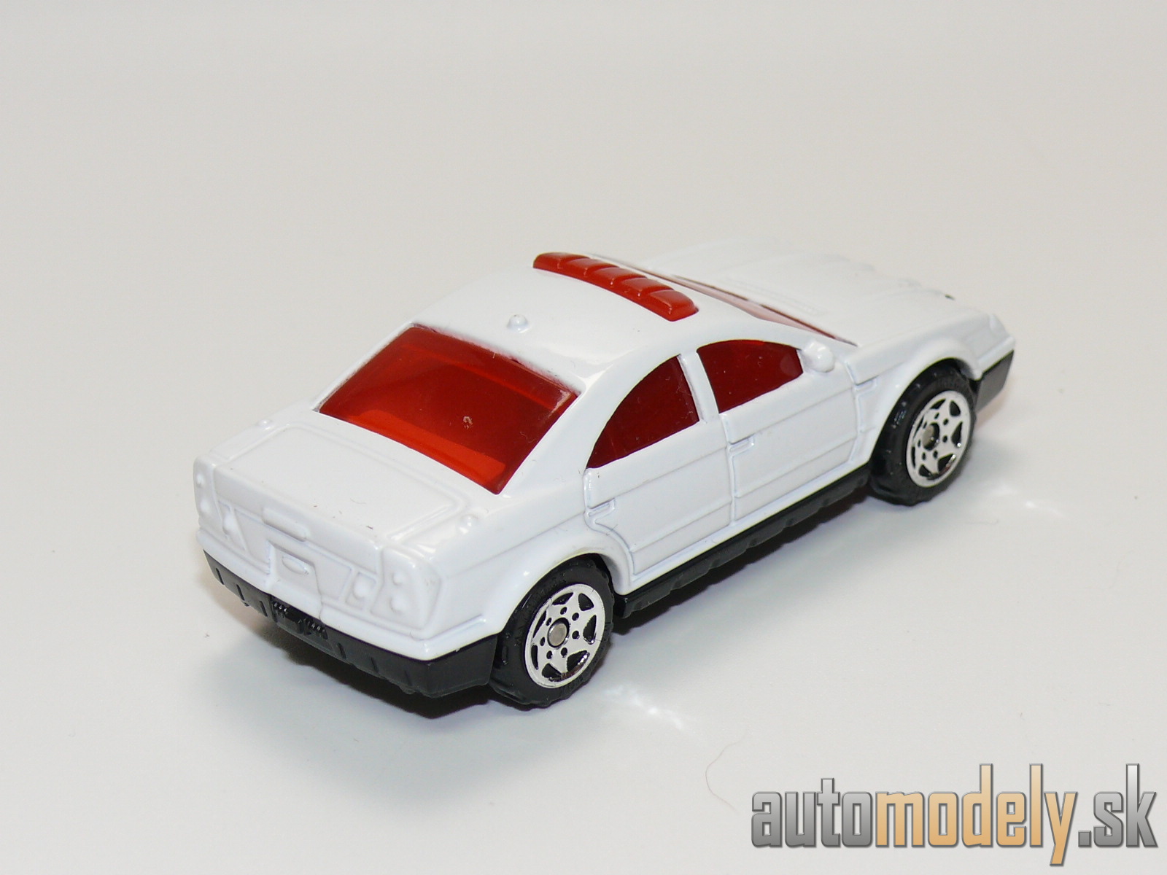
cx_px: 584
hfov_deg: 20.2
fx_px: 3270
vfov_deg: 15.2
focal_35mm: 97
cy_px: 438
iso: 100
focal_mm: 13
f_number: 4
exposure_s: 1/30
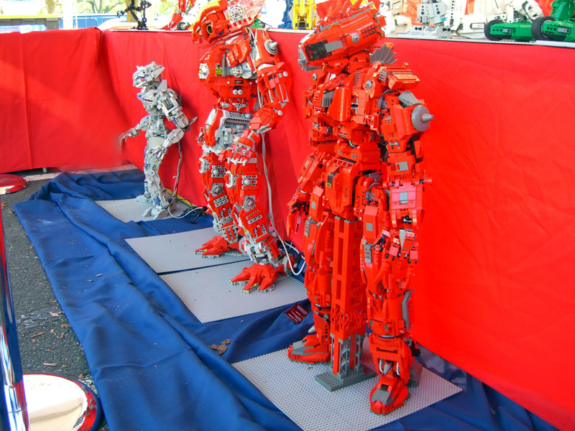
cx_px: 288
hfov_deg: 49.0
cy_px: 216
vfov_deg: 37.7
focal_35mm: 38
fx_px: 631
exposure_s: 1/80
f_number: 2.8
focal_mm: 7.9
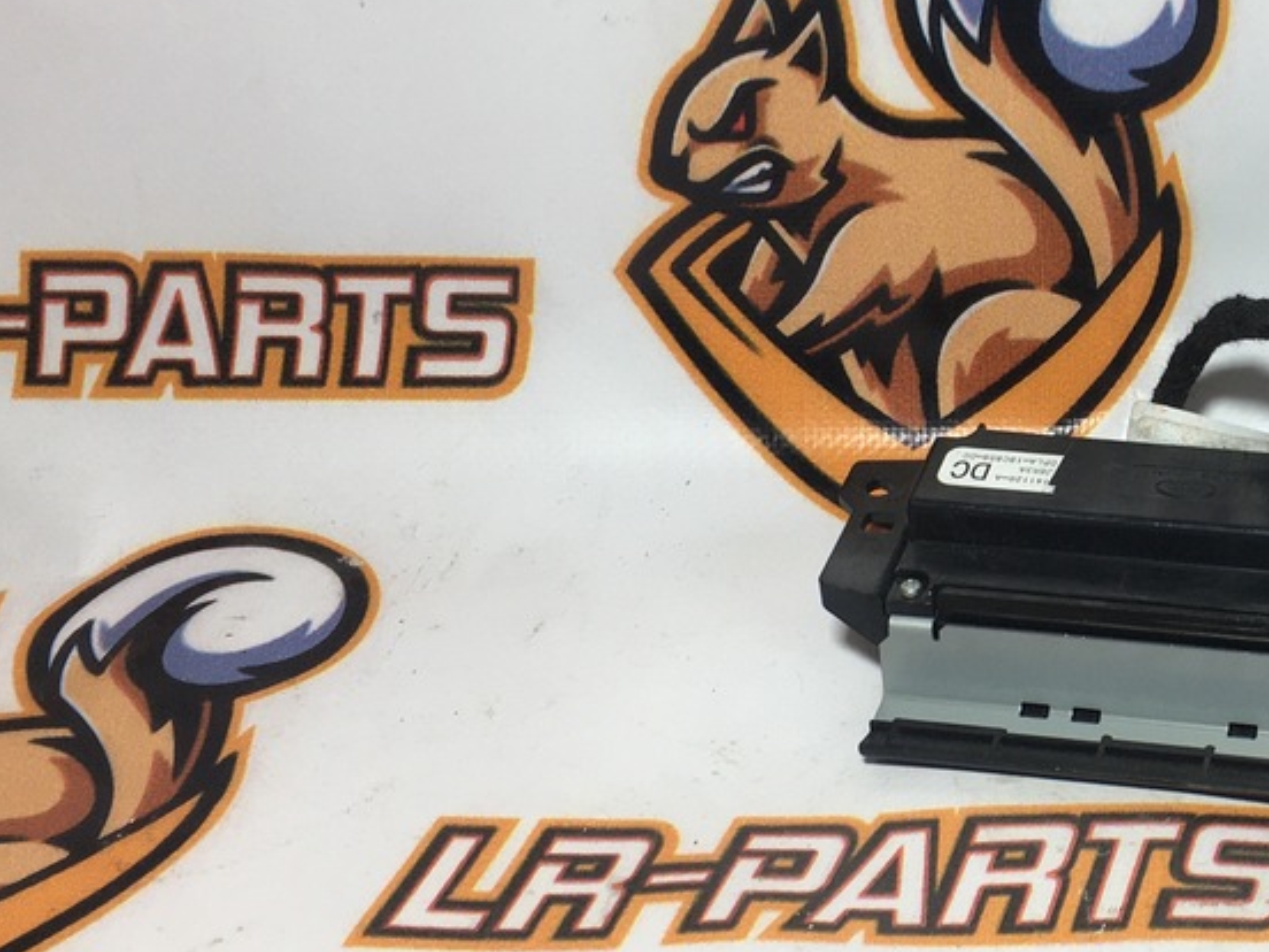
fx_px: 2310
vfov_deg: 23.3
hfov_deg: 29.0
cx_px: 1223
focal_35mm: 63
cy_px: 414
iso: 25
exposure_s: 1/100
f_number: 2.2
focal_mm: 4.15
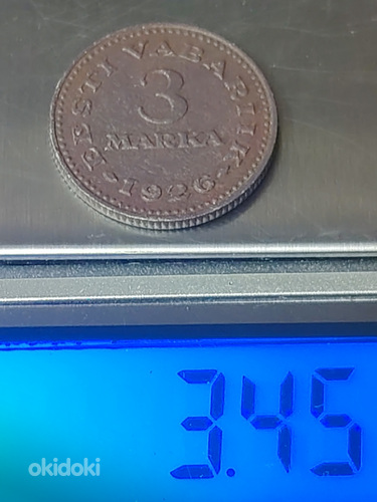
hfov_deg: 11.9
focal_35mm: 125
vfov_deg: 15.8
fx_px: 1815
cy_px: 251
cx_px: 188
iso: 844
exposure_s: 1/33.3
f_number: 1.75
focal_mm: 5.25
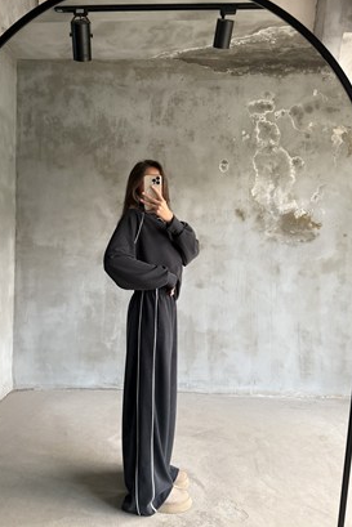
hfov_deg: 49.5
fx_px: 381
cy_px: 256
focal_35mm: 26
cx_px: 156
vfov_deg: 69.4
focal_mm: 6.76
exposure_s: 1/60
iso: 320
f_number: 1.78
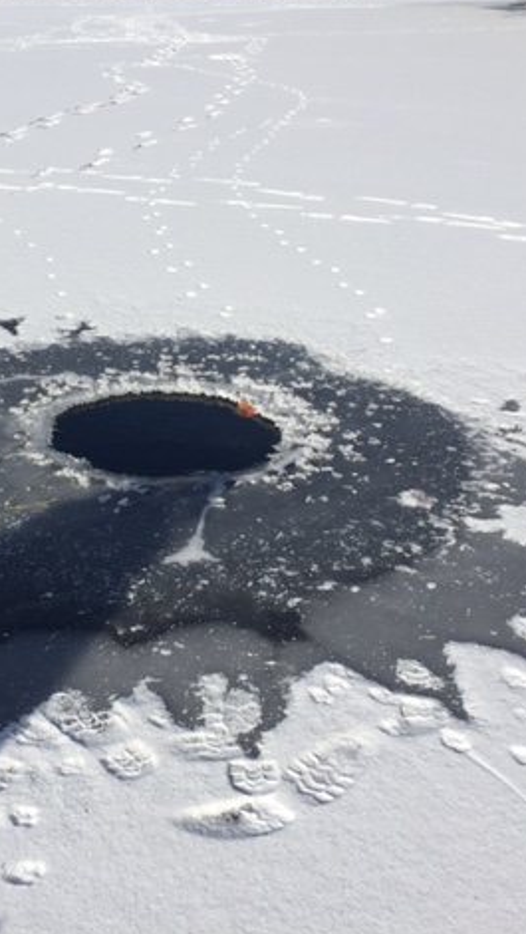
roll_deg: +0.3
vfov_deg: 47.3
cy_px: 465
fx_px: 1064
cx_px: 141
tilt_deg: -23.4
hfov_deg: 27.4
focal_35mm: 43
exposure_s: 1/3300
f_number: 2.2
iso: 32
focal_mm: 4.15
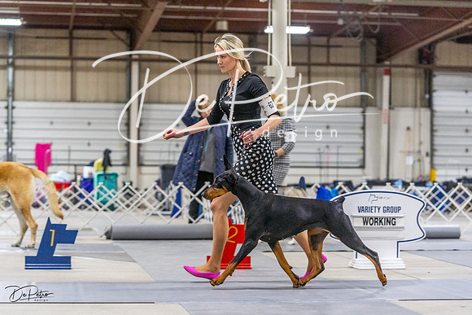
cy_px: 158
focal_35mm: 86
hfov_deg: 23.6
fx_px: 1128
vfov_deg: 15.9
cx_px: 236
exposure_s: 1/320
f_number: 3.2
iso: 6400
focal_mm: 86
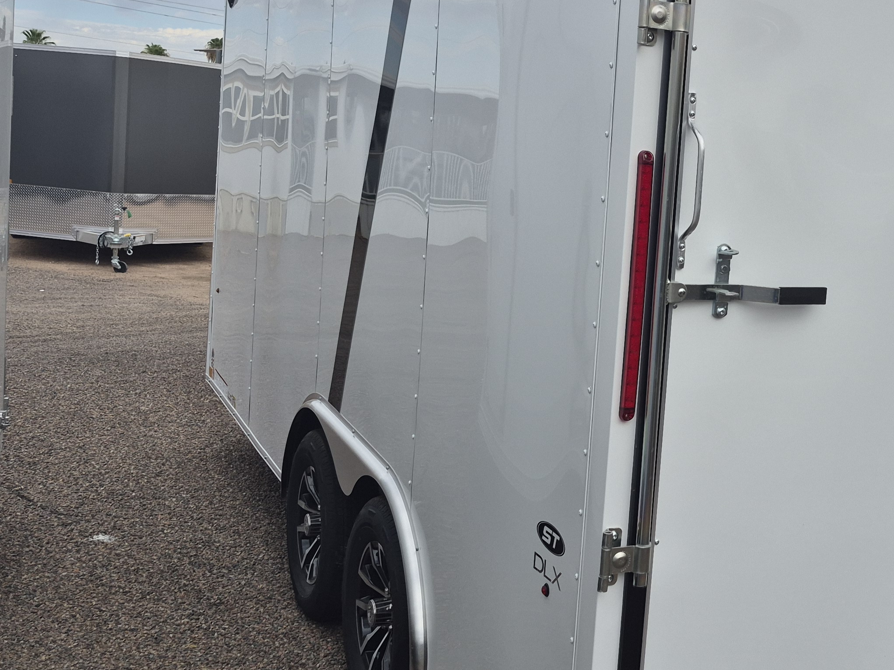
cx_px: 721
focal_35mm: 45
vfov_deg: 32.0
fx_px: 1162
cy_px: 241
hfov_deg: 40.3
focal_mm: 5.4
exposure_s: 1/4080
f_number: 1.8
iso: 80
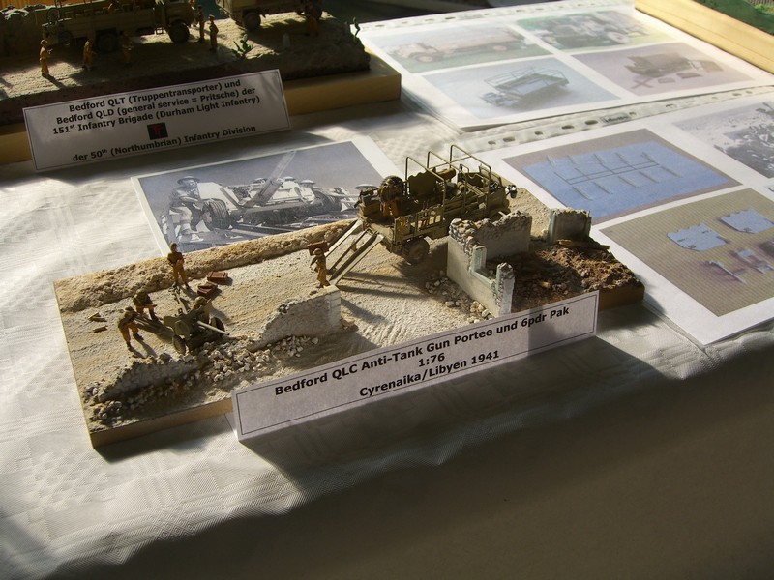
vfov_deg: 37.7
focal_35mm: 38
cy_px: 290
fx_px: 850
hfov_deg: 49.0
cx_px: 387
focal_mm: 7.9
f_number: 4
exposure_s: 1/250
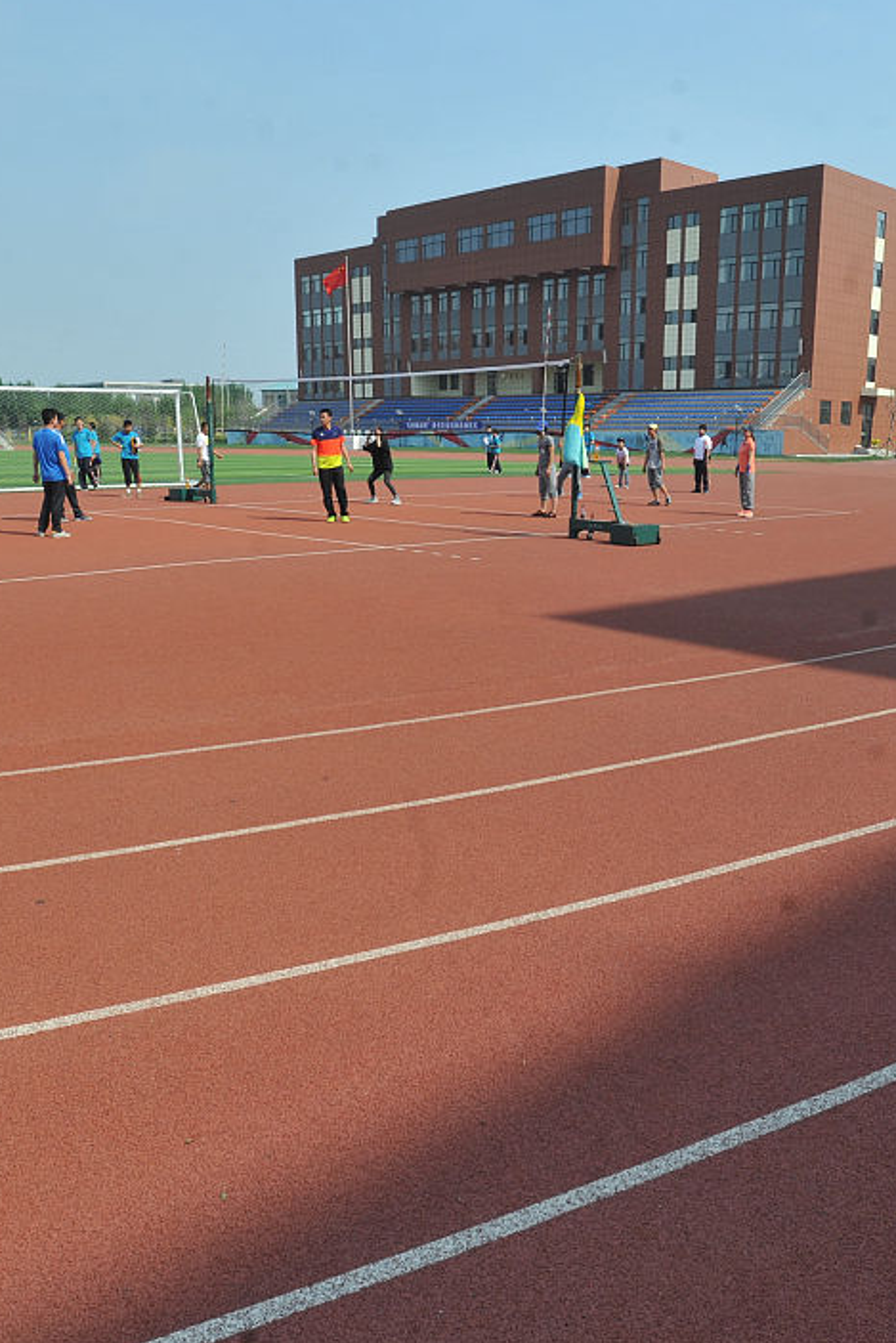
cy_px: 720
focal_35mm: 29
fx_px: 1082
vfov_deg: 63.6
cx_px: 522
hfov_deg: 44.8
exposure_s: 1/400
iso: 200
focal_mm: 17
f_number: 7.1
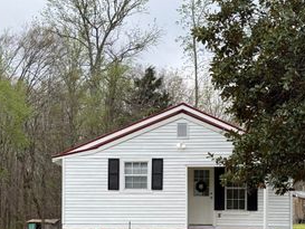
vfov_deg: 16.7
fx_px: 776
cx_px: 179
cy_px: 183
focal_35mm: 88
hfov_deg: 22.2
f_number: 1.78
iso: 64
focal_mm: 6.76
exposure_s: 1/699
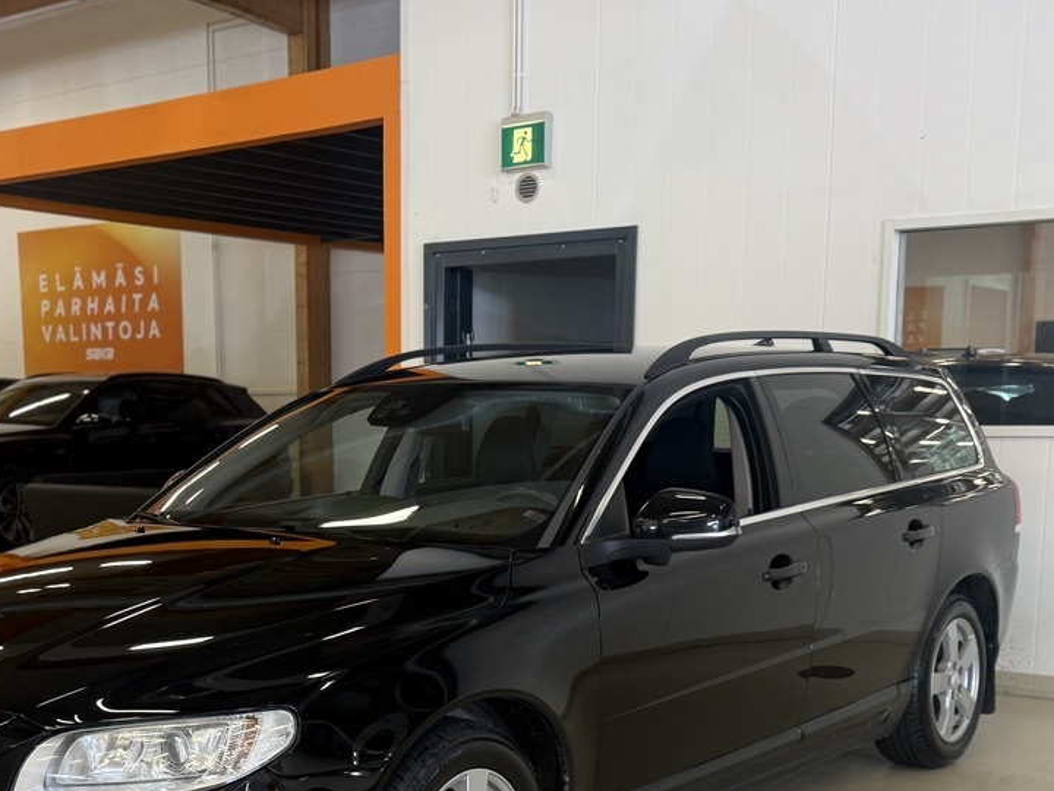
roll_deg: +0.5
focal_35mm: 48
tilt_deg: -10.3
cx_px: 356
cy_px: 649
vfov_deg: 29.5
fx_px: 1462
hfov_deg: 39.2
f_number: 1.78
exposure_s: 1/100
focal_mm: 6.76
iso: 125
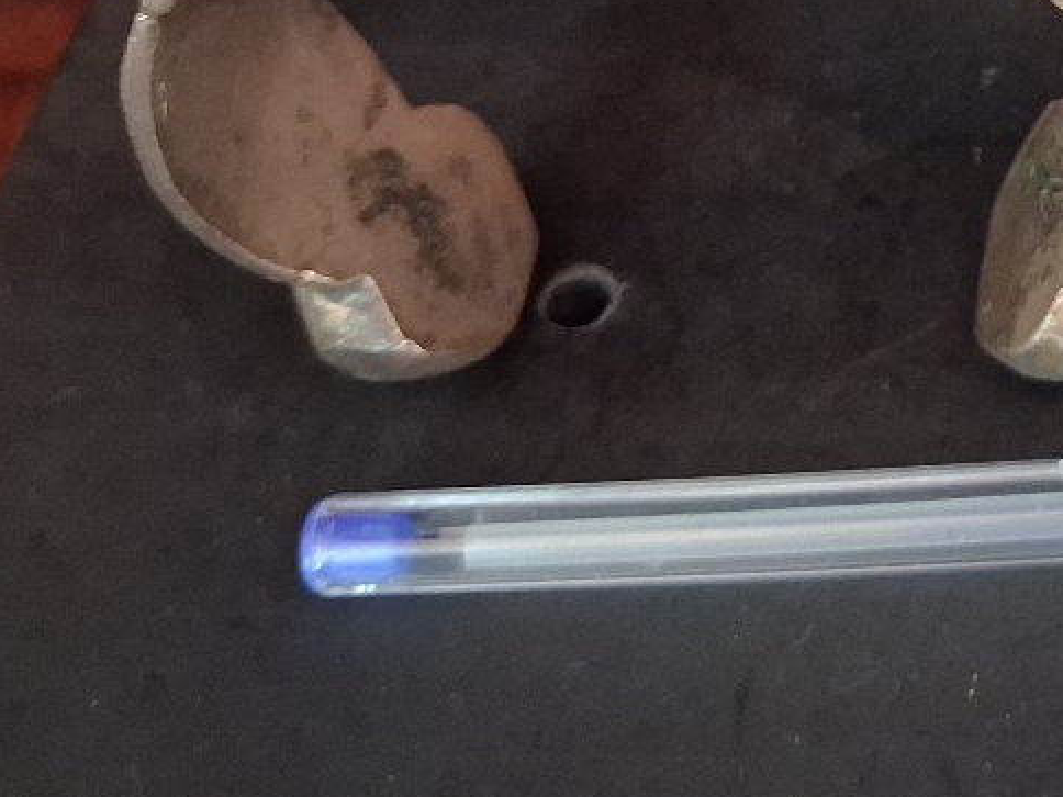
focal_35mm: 67
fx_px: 2057
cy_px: -79
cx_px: 1190
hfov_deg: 26.5
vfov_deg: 20.9
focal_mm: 4
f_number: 1.8
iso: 1000
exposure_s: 1/20
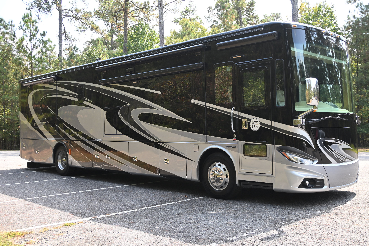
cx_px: 184
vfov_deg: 34.2
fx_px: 400
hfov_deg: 49.6
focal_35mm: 39
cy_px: 123
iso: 200
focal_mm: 26
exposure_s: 1/250
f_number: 5
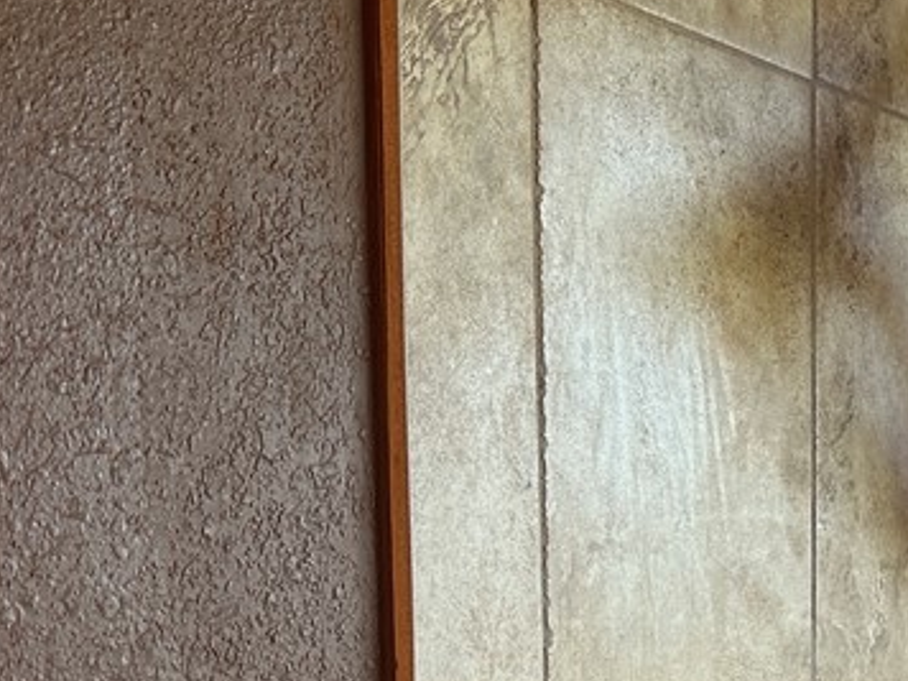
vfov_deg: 20.2
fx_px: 1810
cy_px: 775
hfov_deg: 26.4
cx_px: 951
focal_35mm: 69
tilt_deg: -3.6
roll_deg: -1.5
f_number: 1.78
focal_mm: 6.86
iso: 160
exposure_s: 1/60
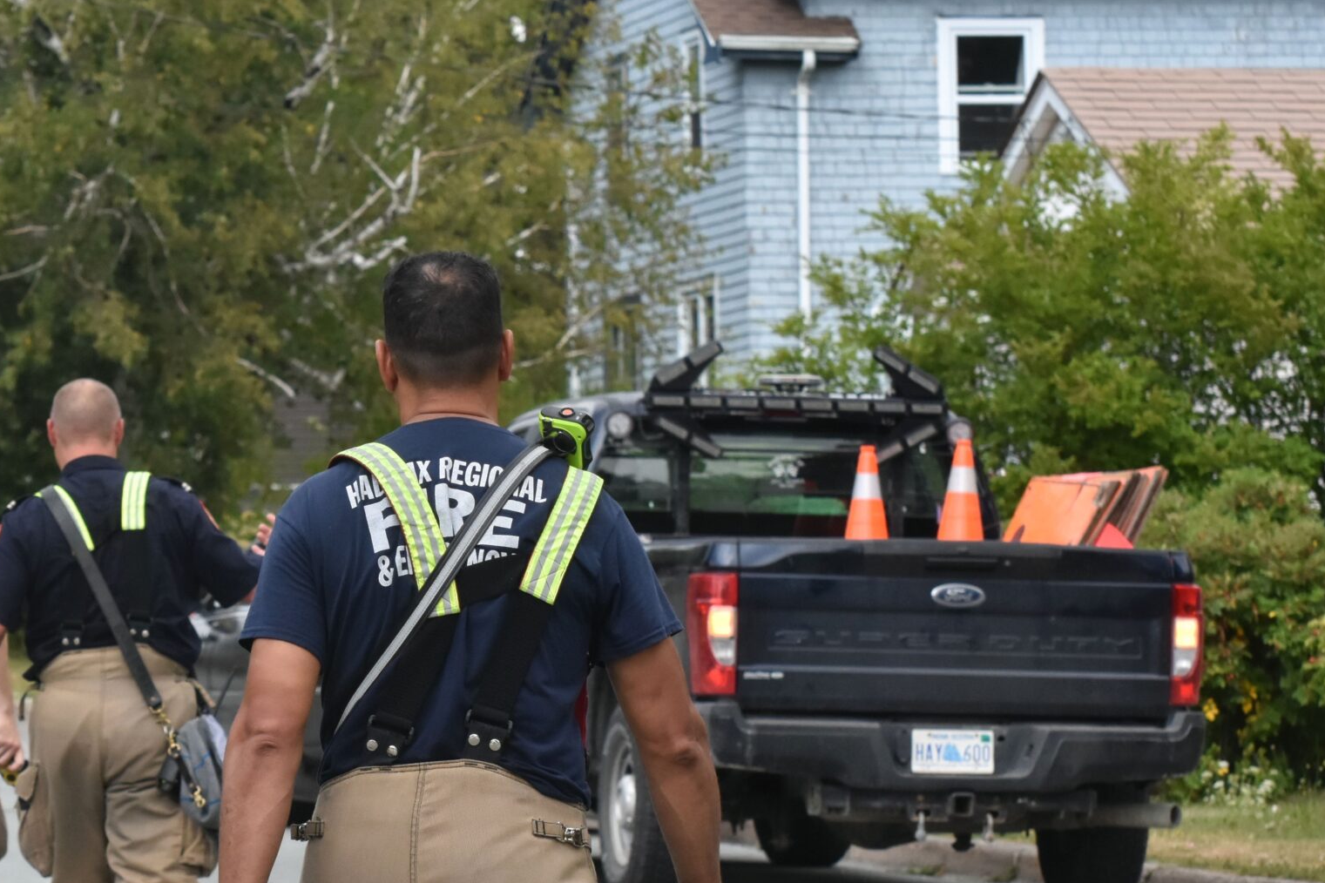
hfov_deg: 8.6
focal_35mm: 240
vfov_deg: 5.7
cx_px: 296
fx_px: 8827
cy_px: 630
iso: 800
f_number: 8
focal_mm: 95
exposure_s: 1/1000
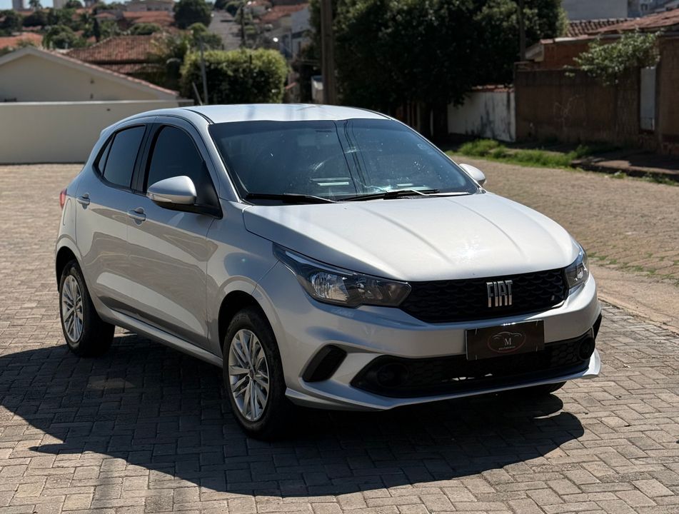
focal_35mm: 48
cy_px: 257
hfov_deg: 39.5
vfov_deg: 30.4
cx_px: 340
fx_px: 945
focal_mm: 6.76
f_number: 1.78
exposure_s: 1/11364
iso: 64
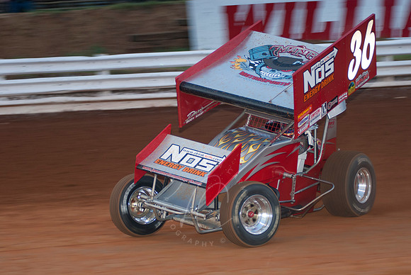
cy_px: 138
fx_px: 1628
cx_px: 206
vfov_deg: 9.7
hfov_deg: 14.4
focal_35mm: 142
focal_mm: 95
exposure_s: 1/400
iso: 250
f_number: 2.8
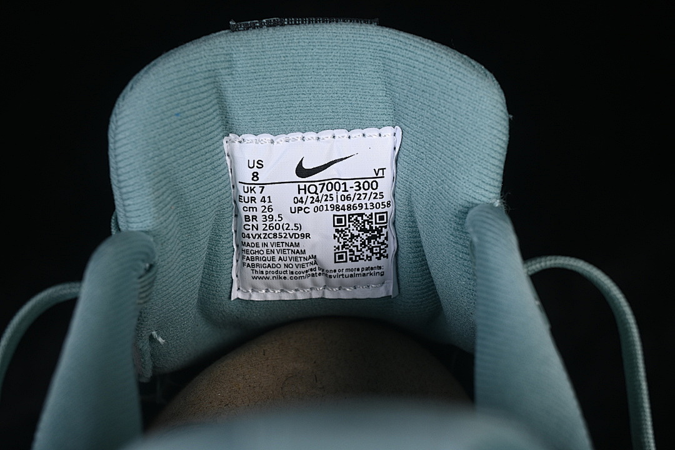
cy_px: 225
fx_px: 1406
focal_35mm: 75
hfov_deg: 27.0
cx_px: 338
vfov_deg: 18.2
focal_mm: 50
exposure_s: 1/80
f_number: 8
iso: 160
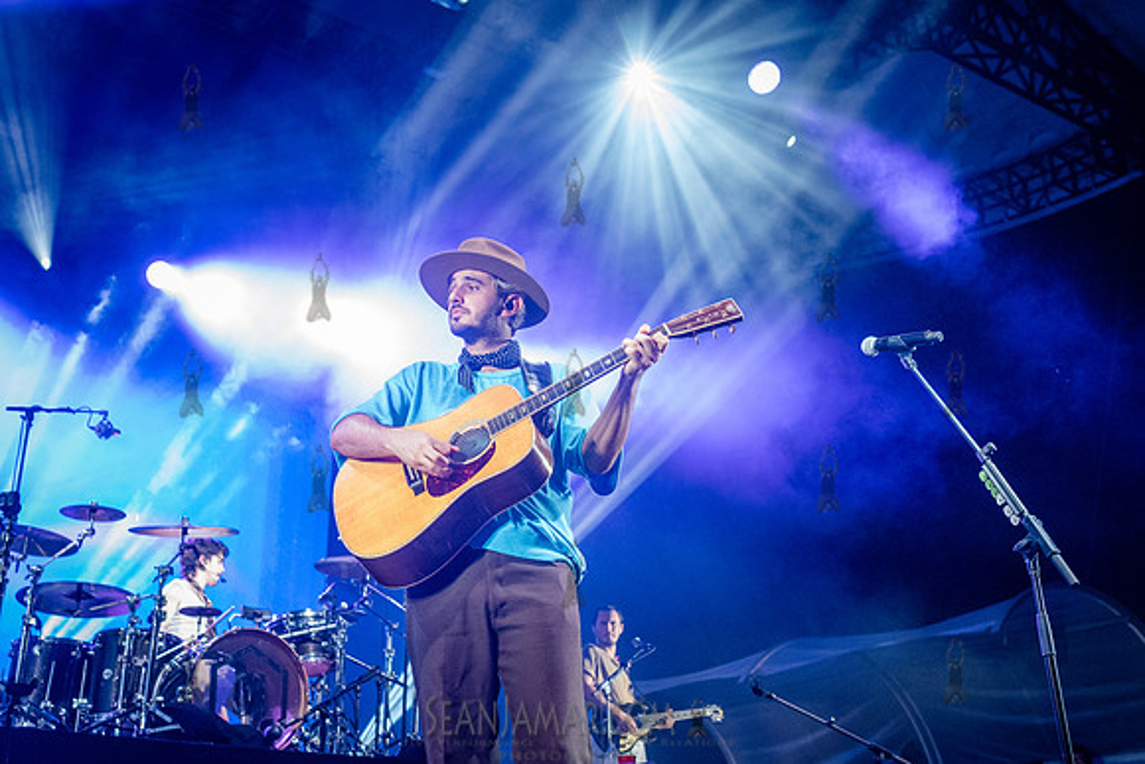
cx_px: 504
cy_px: 355
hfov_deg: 46.3
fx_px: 1336
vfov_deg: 31.9
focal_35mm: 42
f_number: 4.5
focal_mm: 35
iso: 6400
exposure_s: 1/1000
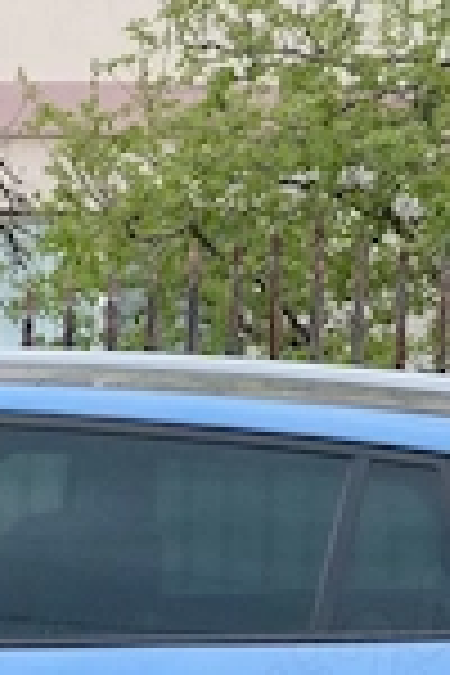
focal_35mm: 158
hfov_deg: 8.6
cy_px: 742
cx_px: 27
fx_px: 2962
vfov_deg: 12.8
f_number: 3.1
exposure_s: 1/60
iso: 250
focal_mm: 6.8
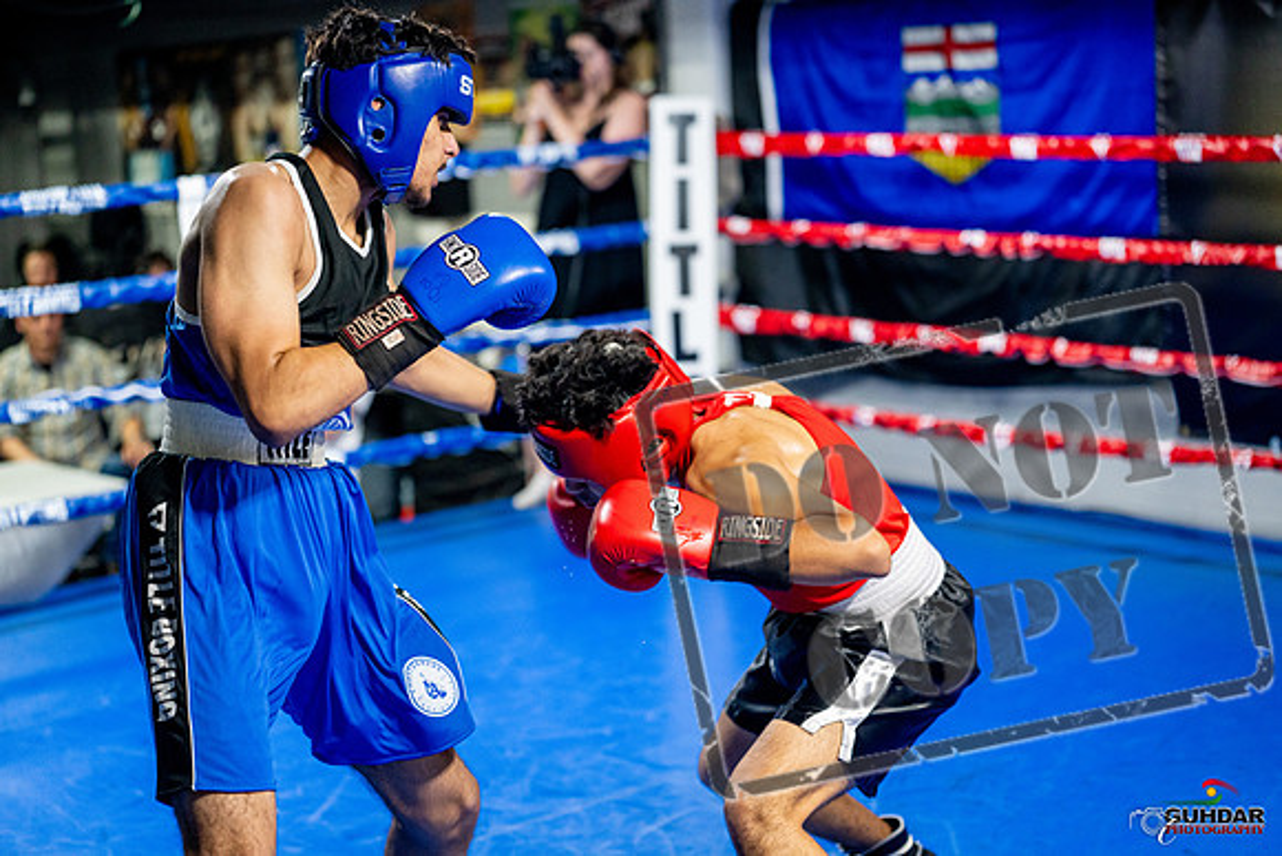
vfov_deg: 22.6
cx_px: 641
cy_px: 428
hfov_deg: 33.4
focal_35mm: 60
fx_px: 2137
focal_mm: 60
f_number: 2
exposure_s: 1/800
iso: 4000
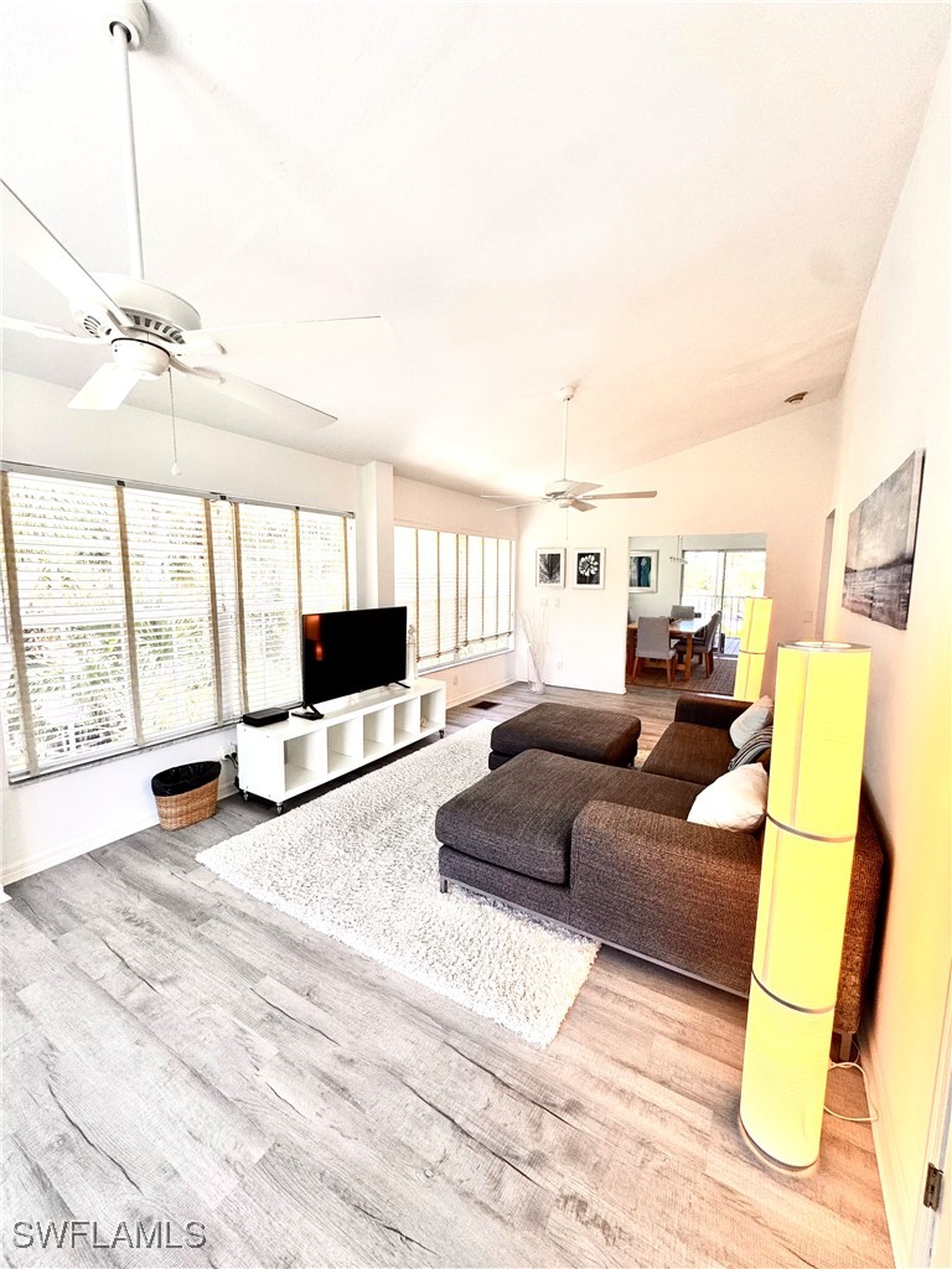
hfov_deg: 85.7
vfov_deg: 102.1
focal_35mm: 14
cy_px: 634
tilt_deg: -6.7
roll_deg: +0.2
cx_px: 476
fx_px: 513
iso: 100
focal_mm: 2.22
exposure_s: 1/120
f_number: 2.2
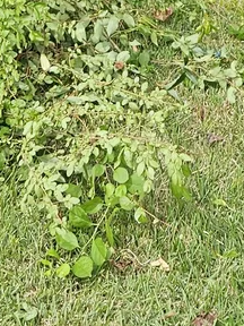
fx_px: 1203
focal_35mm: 128
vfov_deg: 13.3
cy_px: -328
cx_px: 114
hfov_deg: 11.6
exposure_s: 1/541
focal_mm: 5.4
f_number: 1.8
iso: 25
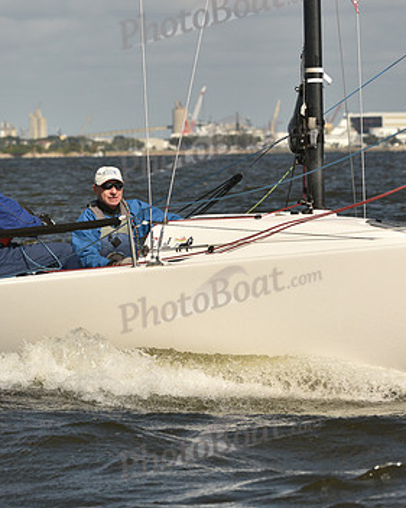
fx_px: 4654
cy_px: 241
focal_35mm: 310
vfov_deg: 6.2
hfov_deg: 5.0
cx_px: 45
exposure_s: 1/1250
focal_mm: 200
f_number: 9
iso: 250
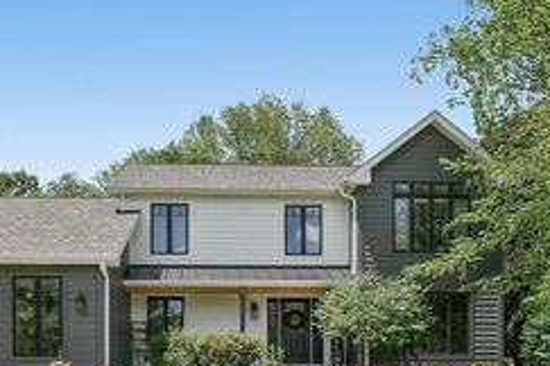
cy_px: 229
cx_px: 240
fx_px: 550
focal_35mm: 36
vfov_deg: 36.6
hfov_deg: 52.9
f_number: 7.1
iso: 100
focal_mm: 17.5
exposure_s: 1/320
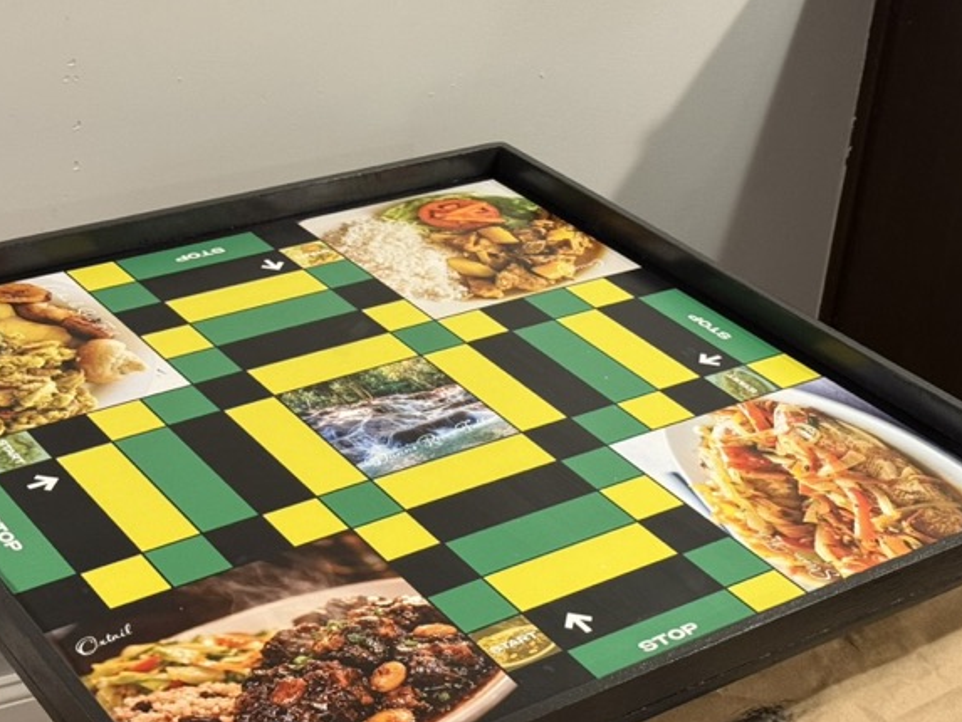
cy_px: 408
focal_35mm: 67
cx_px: 462
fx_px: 1862
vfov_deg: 21.9
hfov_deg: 29.0
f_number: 1.78
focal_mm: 6.76
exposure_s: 1/40
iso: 250
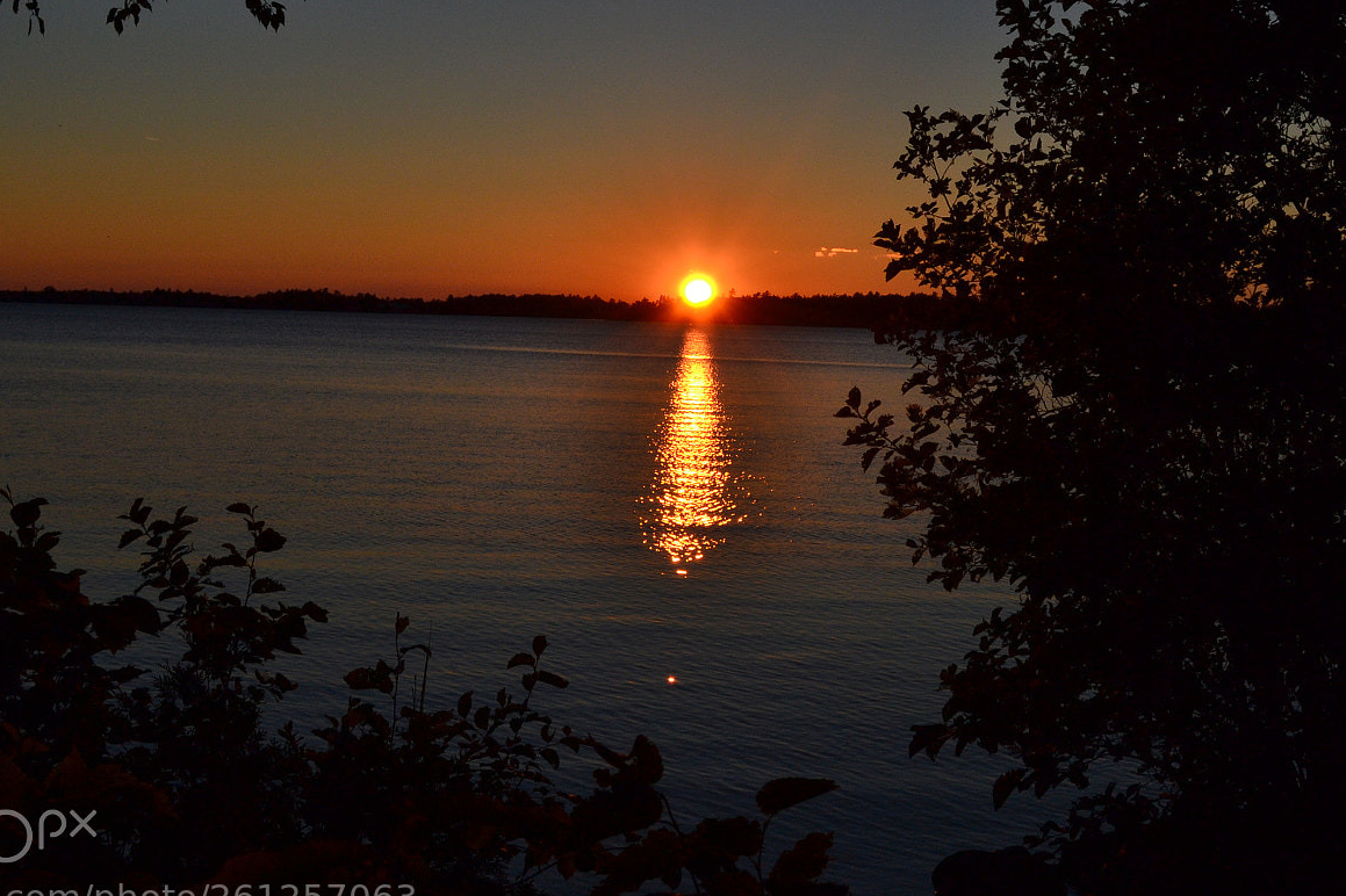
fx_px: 2168
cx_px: 737
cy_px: 370
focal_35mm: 58
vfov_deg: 23.3
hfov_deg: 34.5
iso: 180
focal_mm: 28
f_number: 11
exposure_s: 1/500
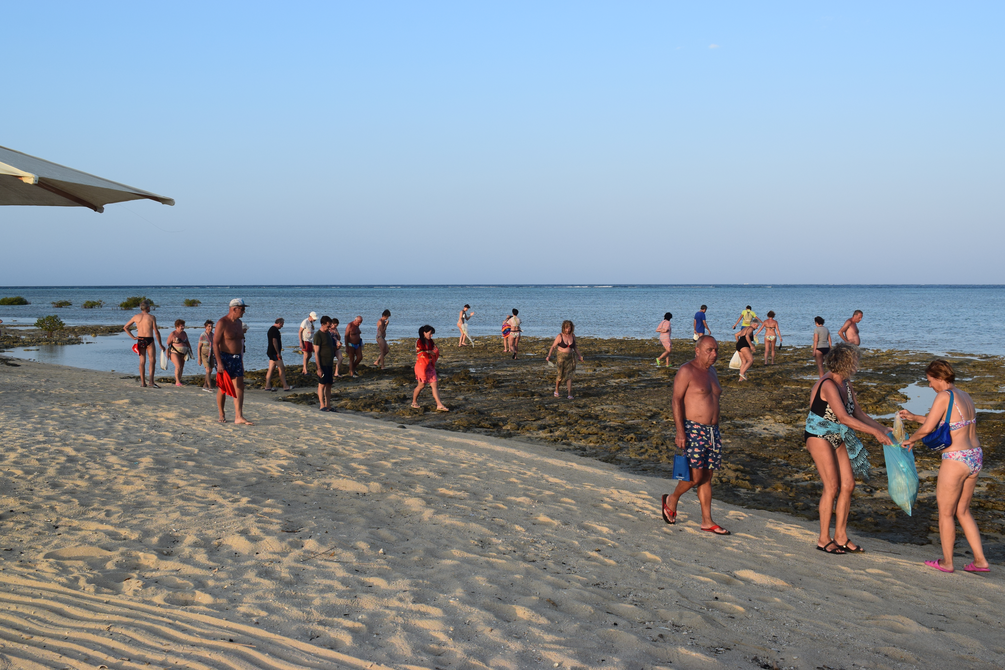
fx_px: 1089
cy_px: 335
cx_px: 502
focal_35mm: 39
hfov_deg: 49.6
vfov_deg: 34.2
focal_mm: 26
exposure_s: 1/320
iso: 400
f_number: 10
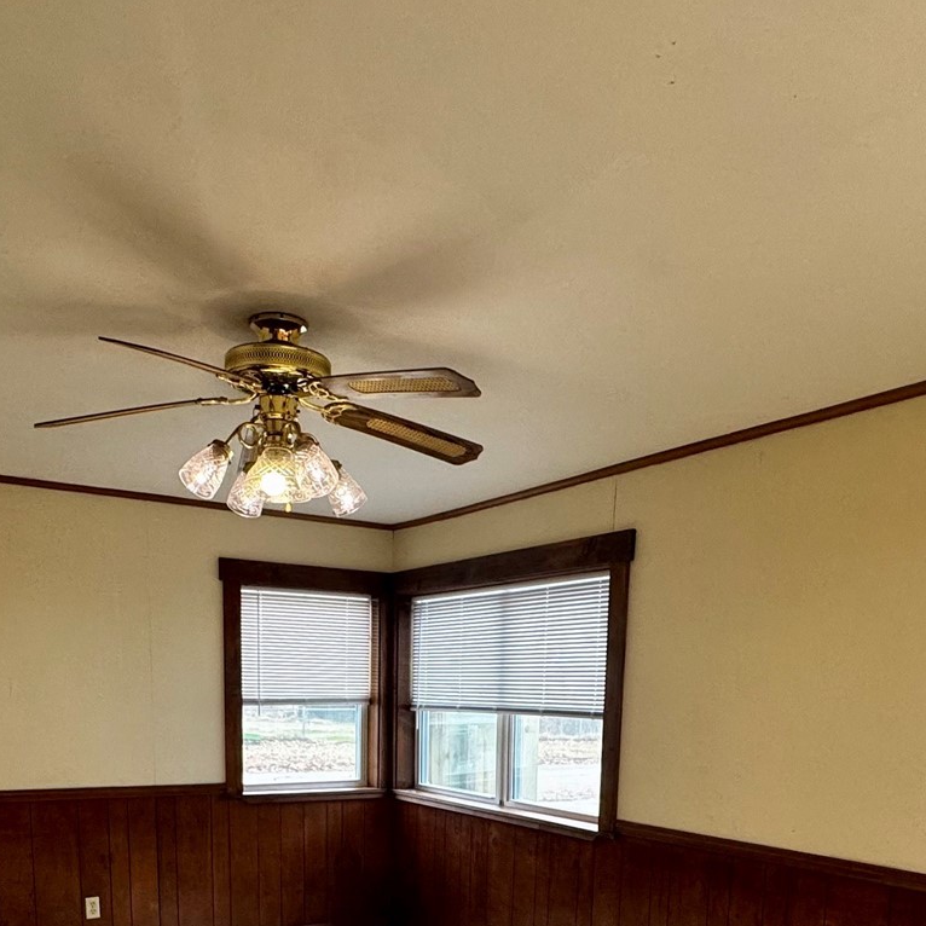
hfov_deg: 52.4
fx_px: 938
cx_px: 413
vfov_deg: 47.1
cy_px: 838
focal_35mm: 31
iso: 200
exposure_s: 1/120
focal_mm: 2.22
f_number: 2.2
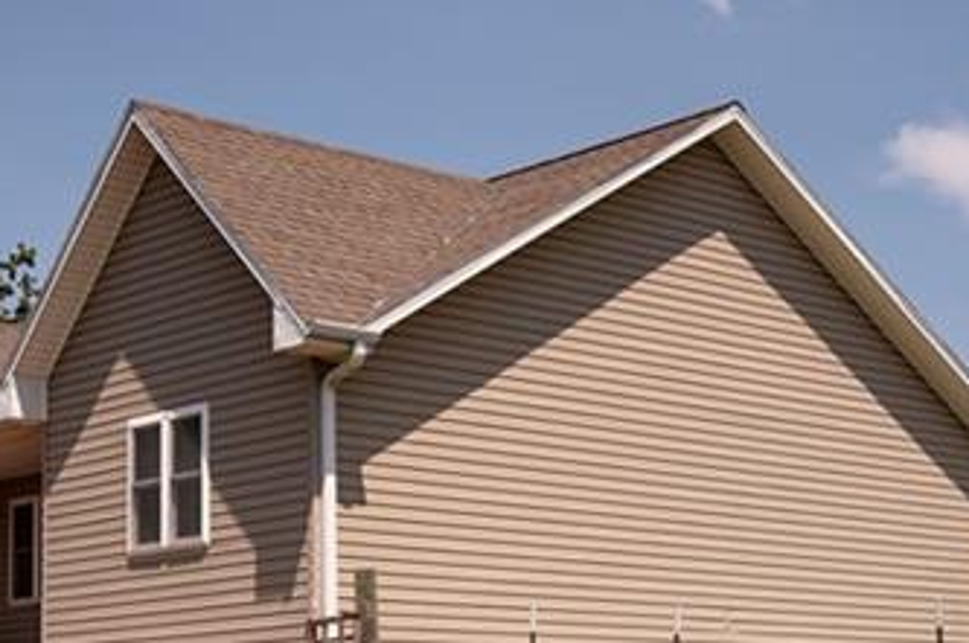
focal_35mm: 80
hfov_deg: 25.3
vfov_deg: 16.8
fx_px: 2150
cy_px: 562
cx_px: 343
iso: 100
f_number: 2.8
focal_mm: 26
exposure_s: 1/4000
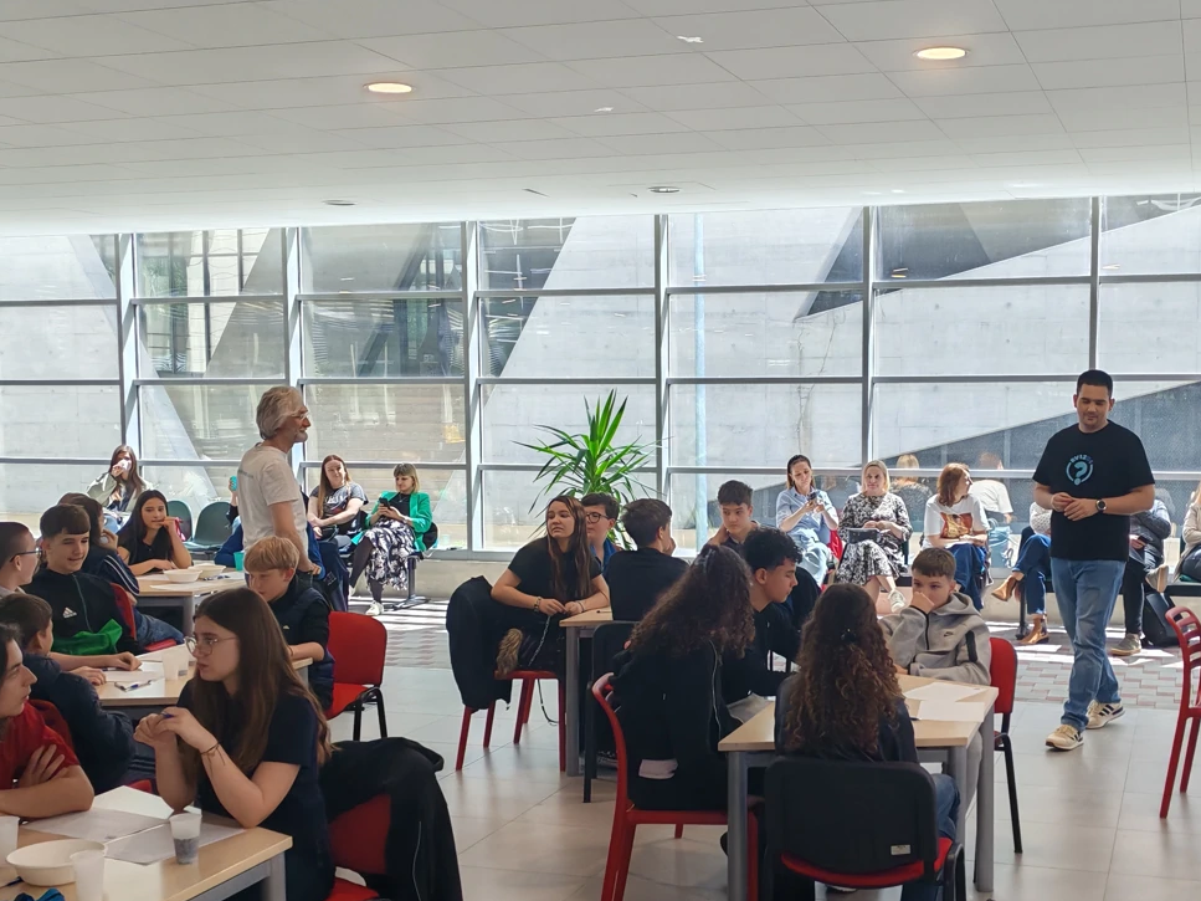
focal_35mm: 45
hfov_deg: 41.8
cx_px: 735
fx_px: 1561
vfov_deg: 32.1
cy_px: 536
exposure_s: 1/100
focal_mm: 5.52
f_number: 1.95
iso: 100
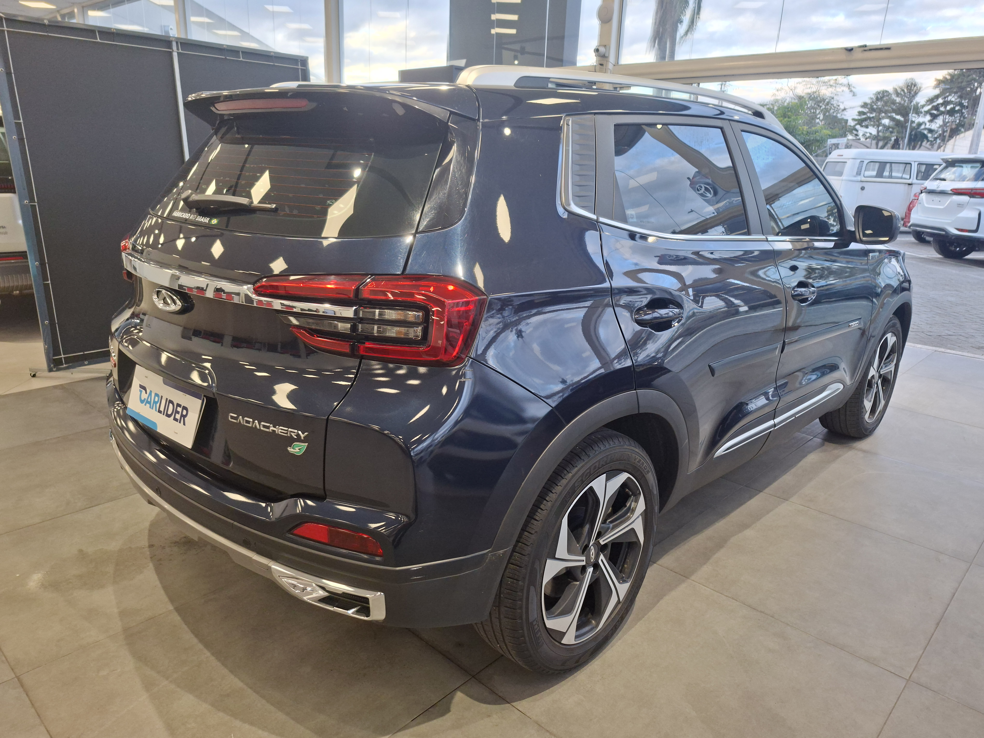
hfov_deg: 73.9
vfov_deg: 58.9
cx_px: 492
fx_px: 654
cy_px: 369
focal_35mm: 23
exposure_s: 1/120
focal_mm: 5.54
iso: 100
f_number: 1.8
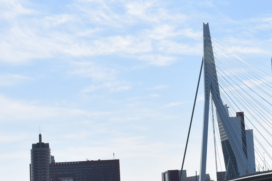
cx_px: 231
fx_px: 619
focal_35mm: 82
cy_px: 90
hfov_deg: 24.2
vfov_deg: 16.6
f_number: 11
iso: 200
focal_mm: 20
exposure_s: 1/500
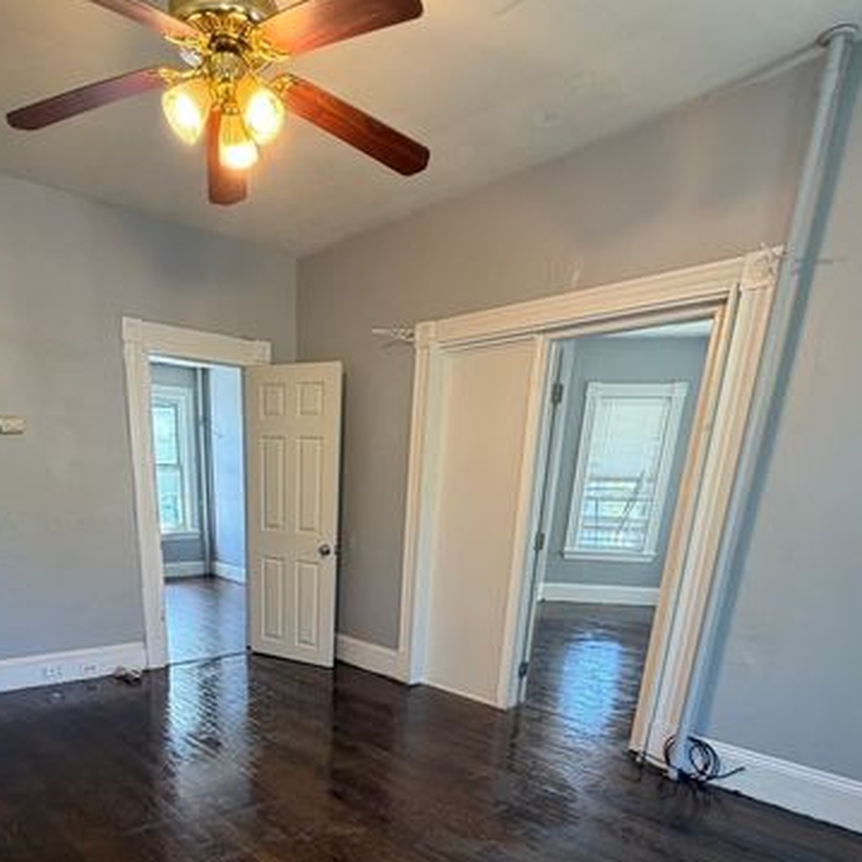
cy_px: 717
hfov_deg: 66.5
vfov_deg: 60.5
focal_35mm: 23
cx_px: 339
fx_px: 648
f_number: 2.2
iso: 200
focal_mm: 2.22
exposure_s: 1/60
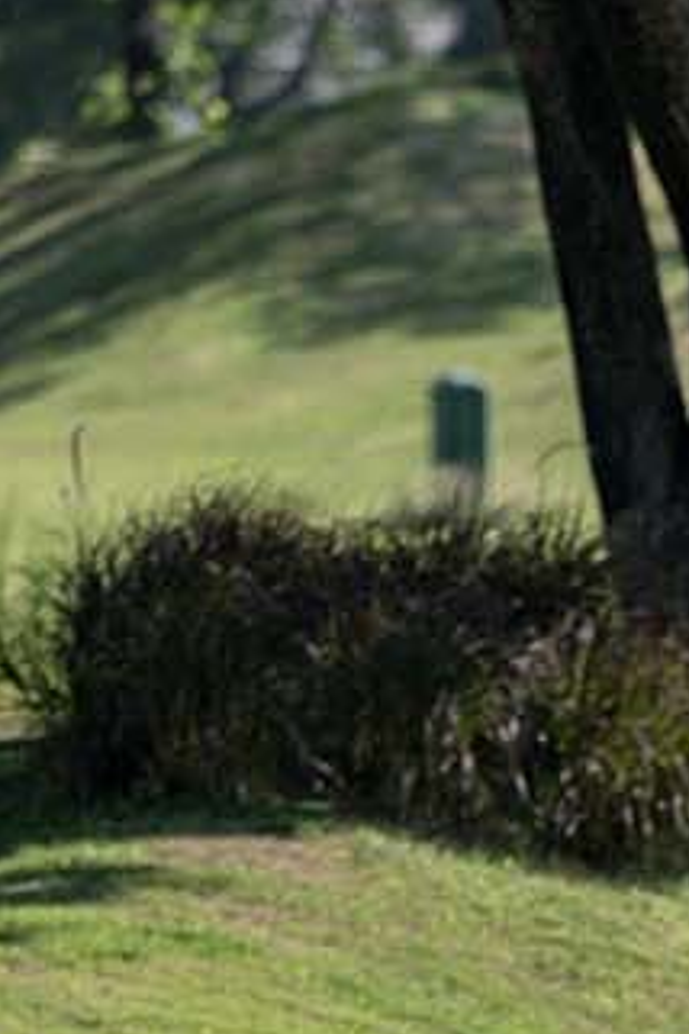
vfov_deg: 2.3
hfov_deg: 1.5
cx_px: 1075
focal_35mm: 896
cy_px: 1179
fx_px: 25721
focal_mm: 200
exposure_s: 1/4000
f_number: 3.2
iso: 180
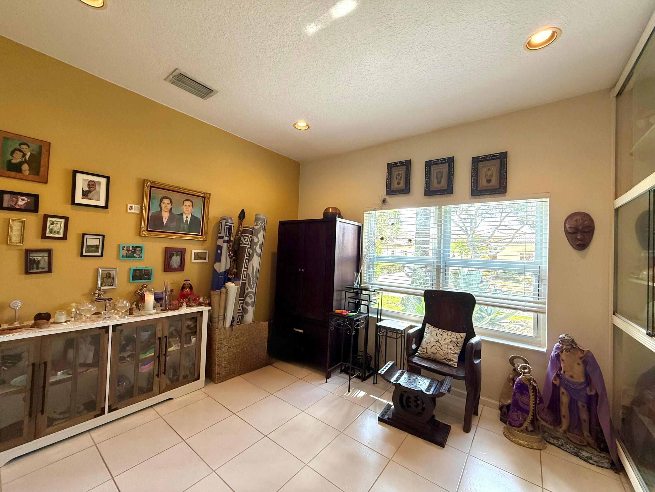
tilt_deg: +1.7
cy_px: 246
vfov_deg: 85.7
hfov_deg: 102.1
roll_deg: -3.7
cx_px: 328
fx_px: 265
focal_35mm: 14
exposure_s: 1/120
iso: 160
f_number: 2.2
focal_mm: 2.22
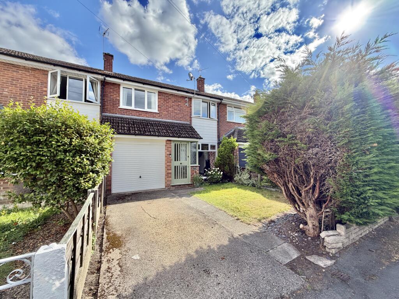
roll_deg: +0.0
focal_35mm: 14
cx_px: 200
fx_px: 161
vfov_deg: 85.7
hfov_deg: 102.1
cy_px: 150
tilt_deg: -0.6
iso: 40
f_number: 2.2
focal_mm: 2.22
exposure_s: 1/502
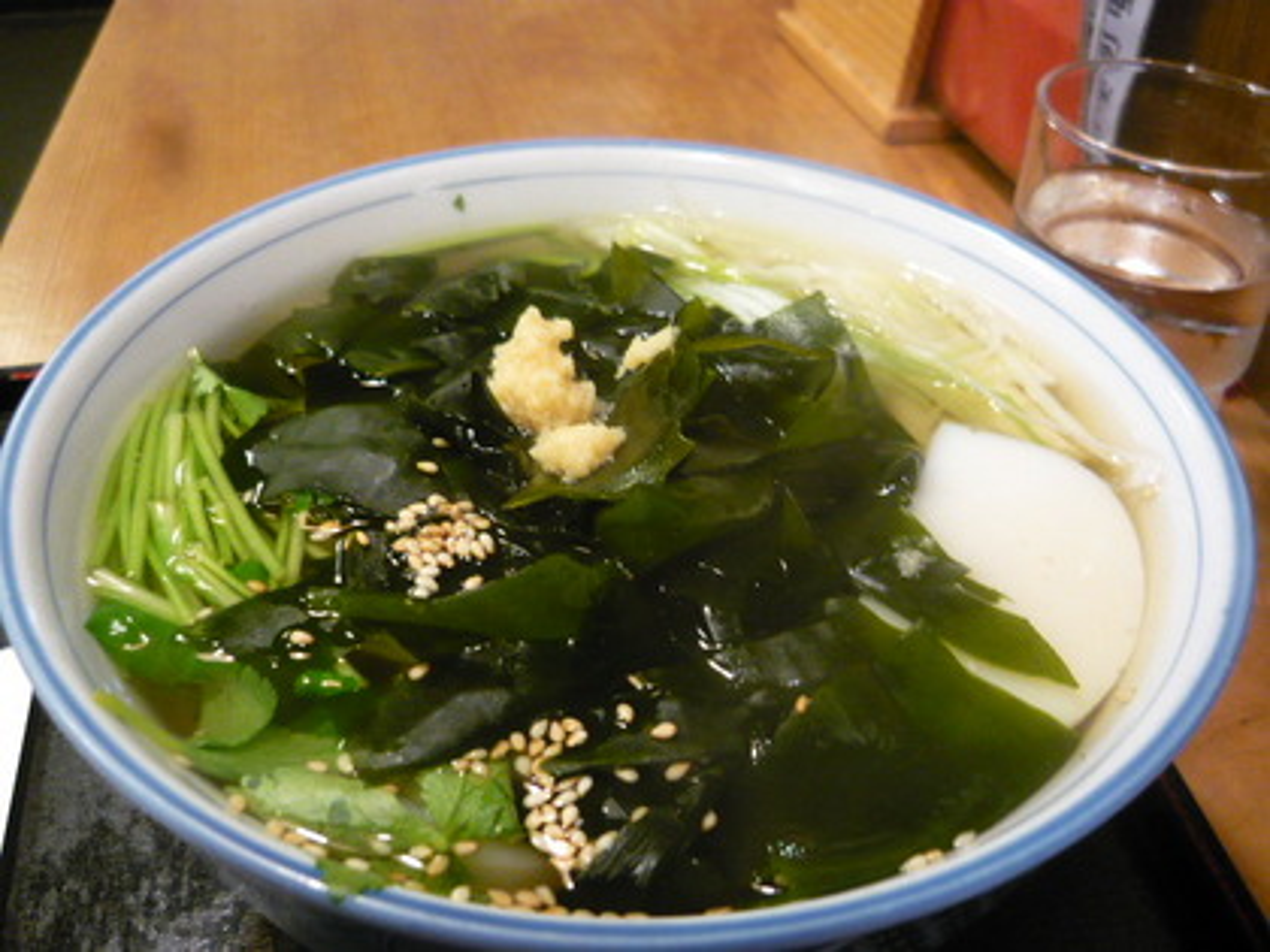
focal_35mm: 33
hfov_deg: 55.4
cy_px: 476
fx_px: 1211
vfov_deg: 42.9
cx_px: 635
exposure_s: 1/10
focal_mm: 5.5
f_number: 2.8
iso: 400
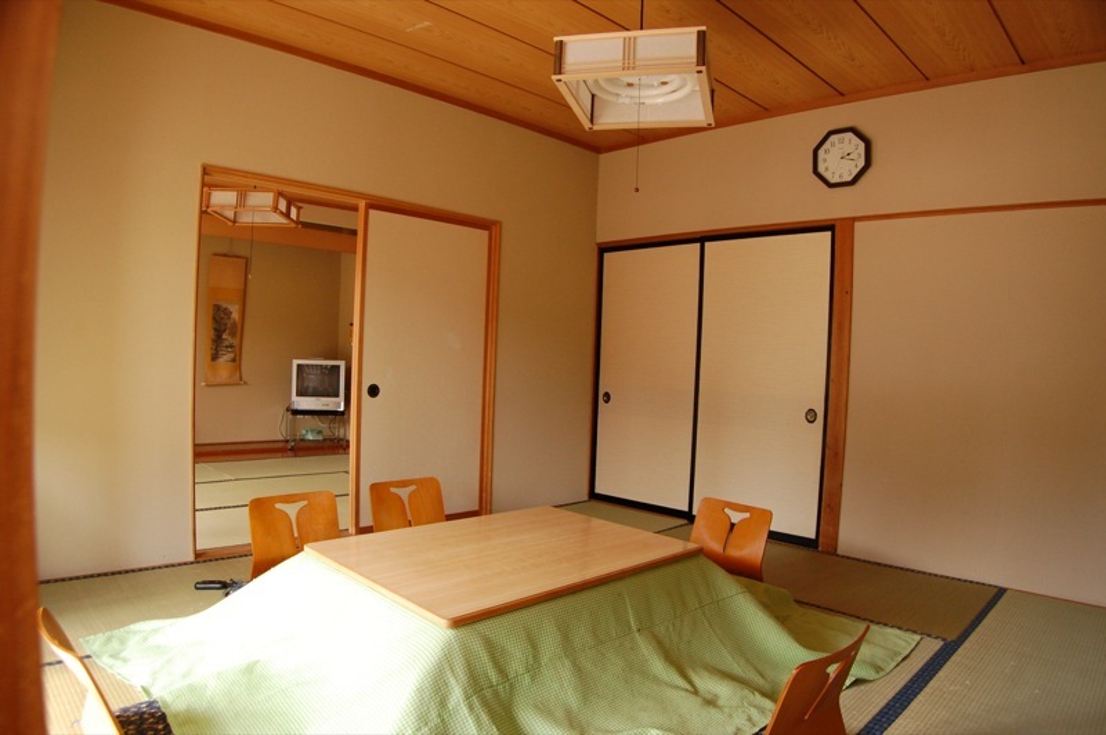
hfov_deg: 67.4
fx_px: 829
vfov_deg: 47.9
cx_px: 553
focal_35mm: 27
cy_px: 368
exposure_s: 1/100
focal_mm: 18
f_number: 5
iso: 800
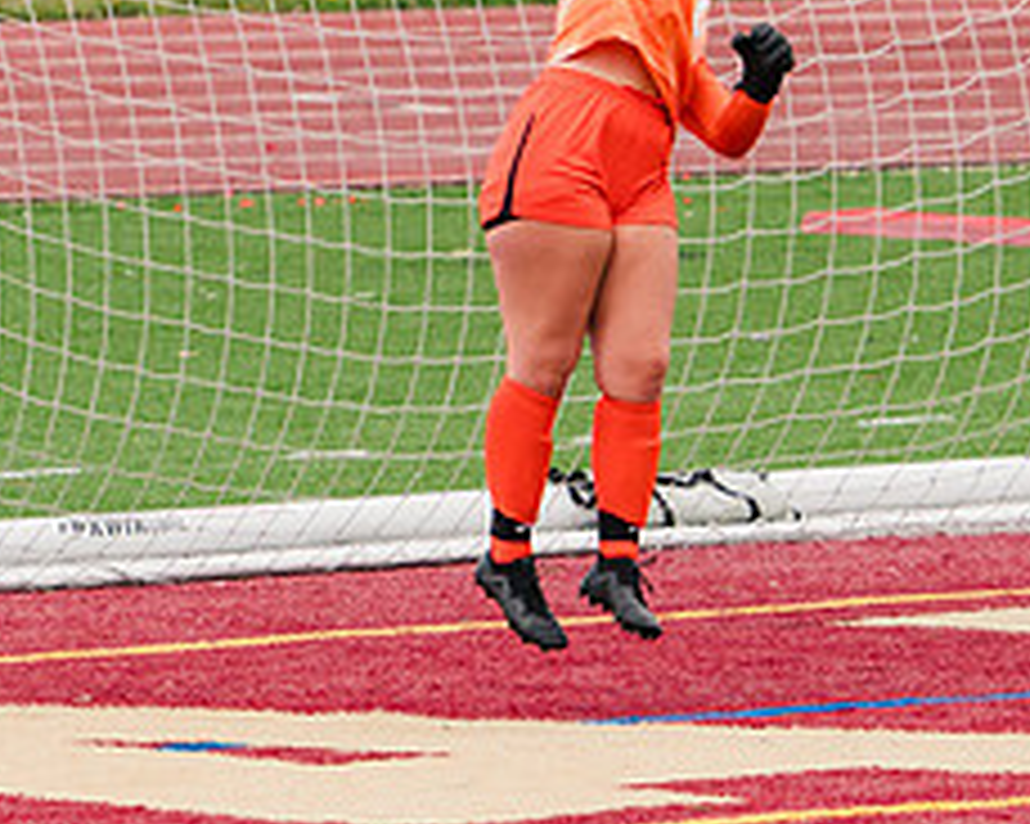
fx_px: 34219
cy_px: 209
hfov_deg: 1.7
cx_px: 593
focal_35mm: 1123
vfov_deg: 1.4
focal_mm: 397
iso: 1000
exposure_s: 1/1600
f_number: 6.3
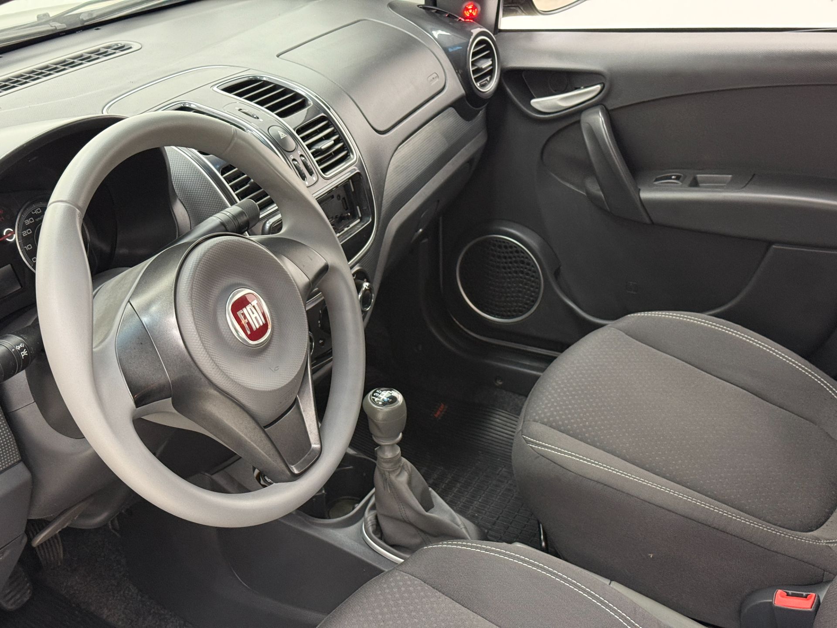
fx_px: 1161
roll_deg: +0.6
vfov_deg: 30.3
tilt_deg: -26.8
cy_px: 314
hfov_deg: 39.7
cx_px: 418
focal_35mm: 48
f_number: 1.78
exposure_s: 1/40
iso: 200
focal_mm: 6.76
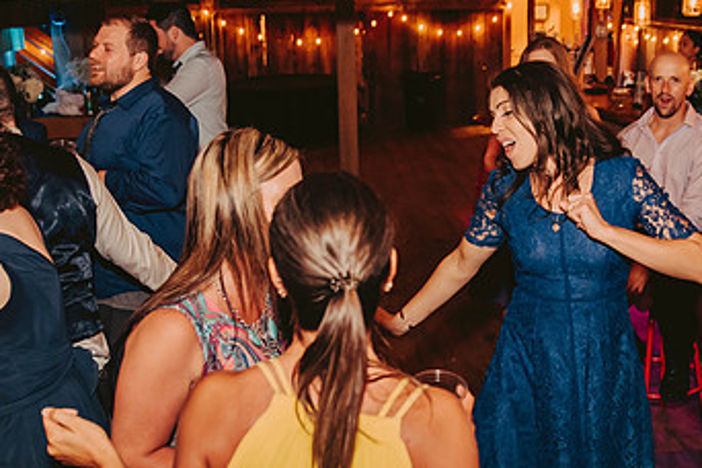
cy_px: 225
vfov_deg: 27.0
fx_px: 975
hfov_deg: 39.4
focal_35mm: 50
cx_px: 431
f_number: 2.8
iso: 1250
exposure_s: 1/125
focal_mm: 28
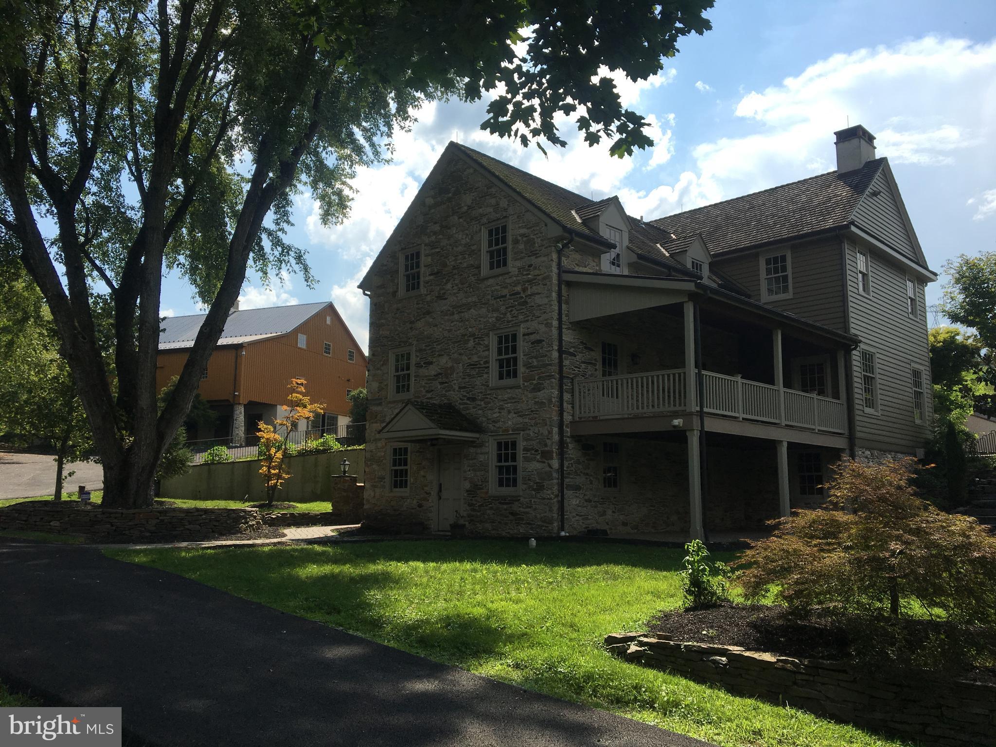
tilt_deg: +9.0
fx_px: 834
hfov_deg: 61.7
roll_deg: -0.5
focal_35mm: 29
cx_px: 498
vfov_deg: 48.2
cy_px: 374
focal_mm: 4.15
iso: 25
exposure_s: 1/2198
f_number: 2.2
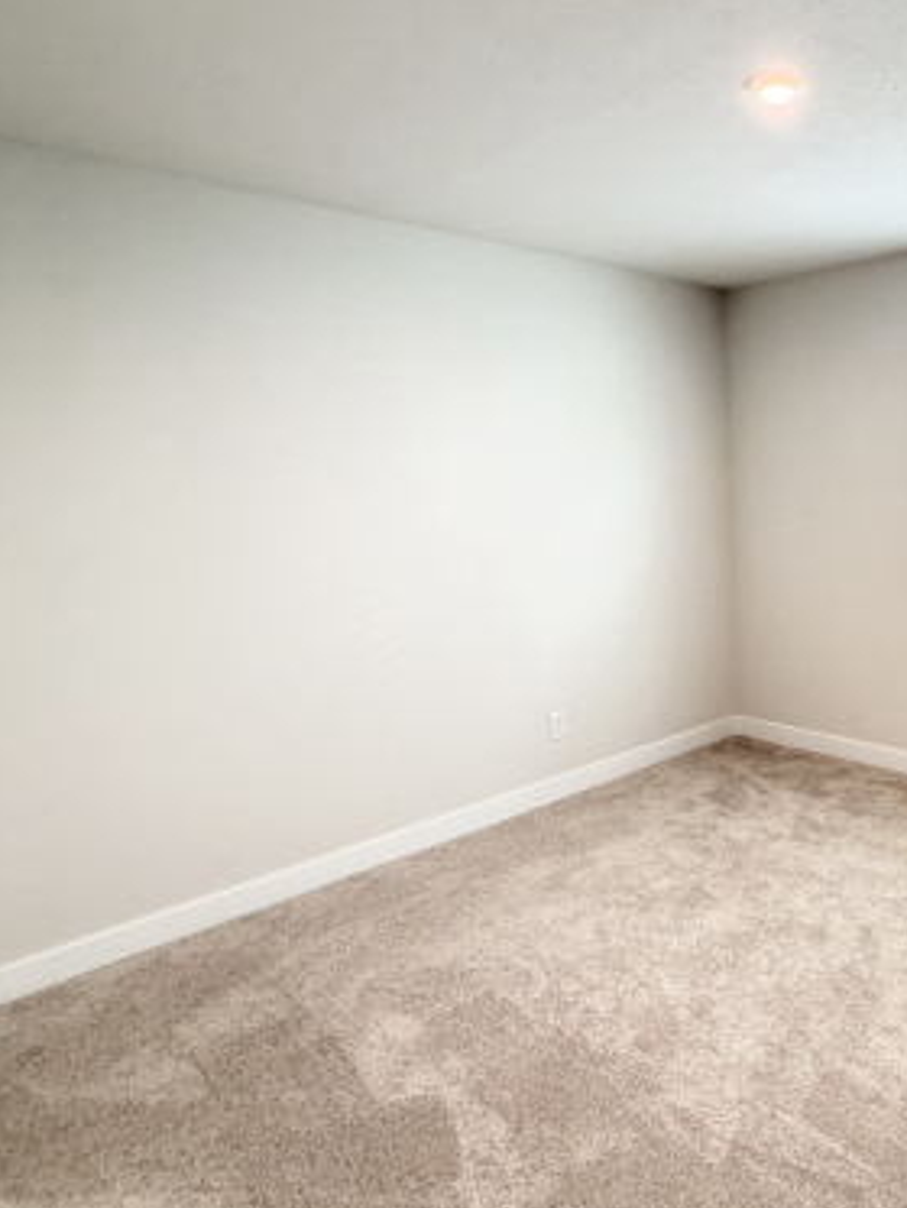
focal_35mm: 25
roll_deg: +1.7
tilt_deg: -2.7
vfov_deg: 69.1
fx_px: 873
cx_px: 800
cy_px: 523
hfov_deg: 49.5
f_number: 2.2
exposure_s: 1/60
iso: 320
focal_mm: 2.22
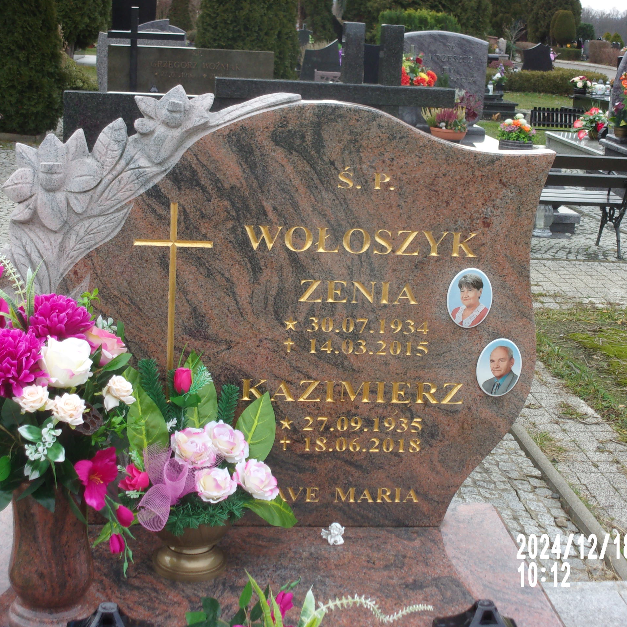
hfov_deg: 27.3
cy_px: 314
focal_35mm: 63
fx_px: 1291
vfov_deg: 27.3
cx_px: 334
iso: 80
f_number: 4.9
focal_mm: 9.5
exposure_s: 1/50
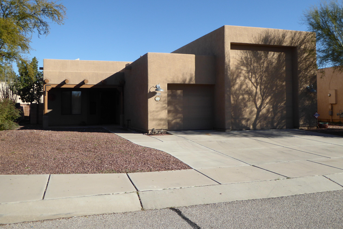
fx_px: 343
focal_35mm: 36
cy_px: 101
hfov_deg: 53.1
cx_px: 172
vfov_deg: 36.8
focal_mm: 5.8
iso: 100
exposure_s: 1/800
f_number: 3.6
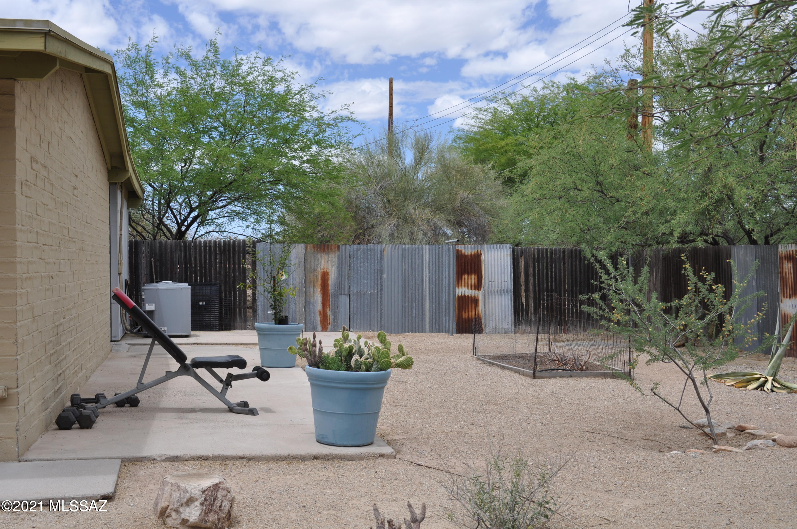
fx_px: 962
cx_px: 398
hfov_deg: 45.0
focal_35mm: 44
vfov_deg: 30.8
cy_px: 264
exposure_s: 1/320
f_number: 9
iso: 200
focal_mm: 29
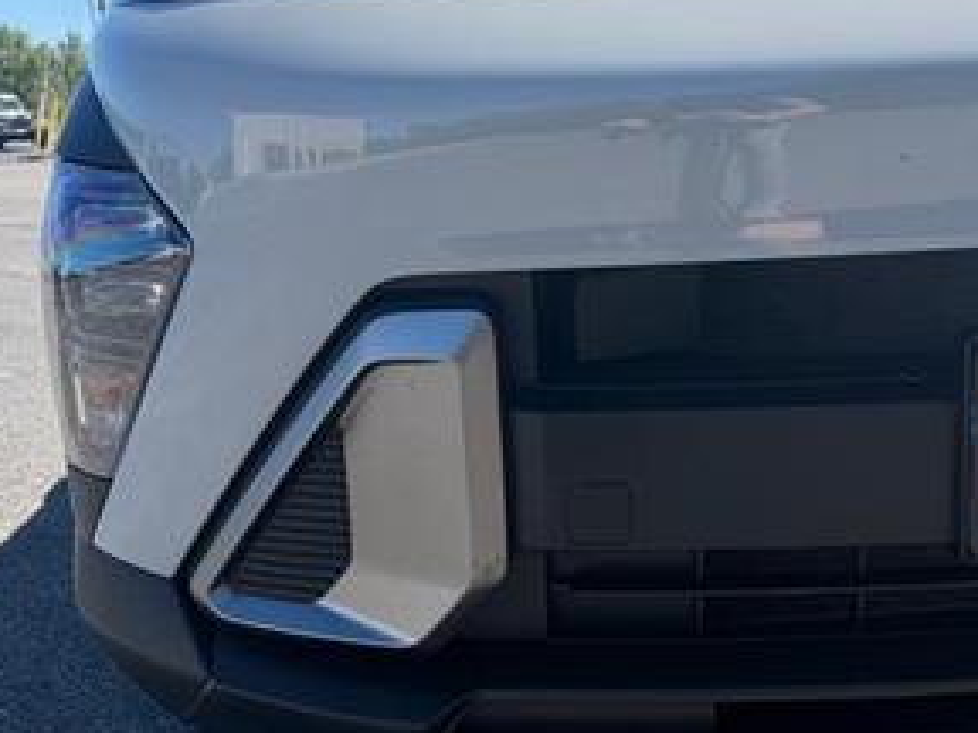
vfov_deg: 34.3
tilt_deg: -11.8
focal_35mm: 42
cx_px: 560
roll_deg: +5.2
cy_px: 326
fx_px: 1187
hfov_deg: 44.7
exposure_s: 1/2525
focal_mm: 6.76
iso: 100
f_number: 1.78
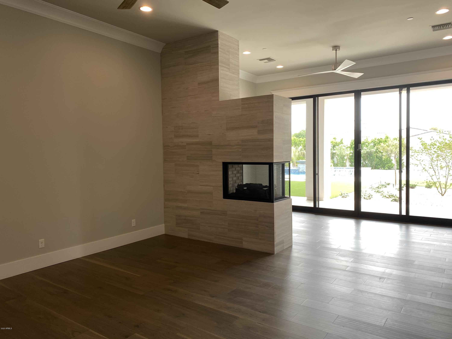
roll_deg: +0.2
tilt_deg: -1.4
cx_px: 226
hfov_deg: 67.3
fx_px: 339
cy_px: 170
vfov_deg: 53.1
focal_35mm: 26
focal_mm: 4.25
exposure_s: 1/120
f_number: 1.8
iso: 40
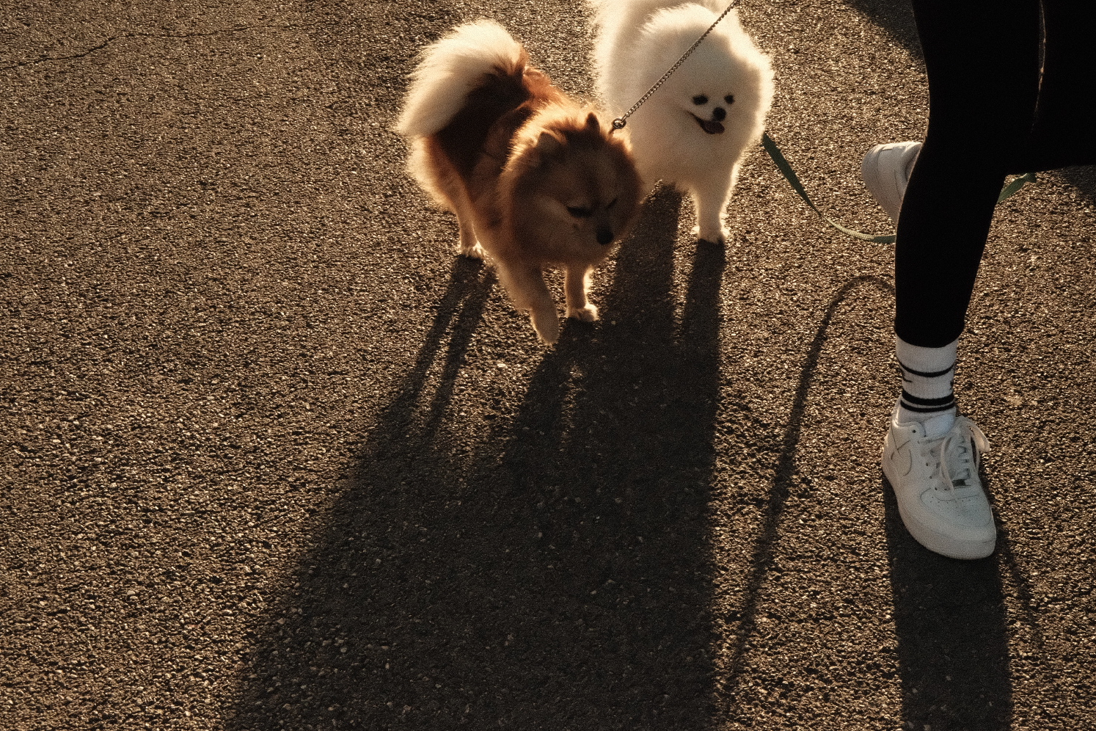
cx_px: 609
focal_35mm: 63
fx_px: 1918
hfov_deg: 31.9
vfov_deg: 21.6
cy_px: 308
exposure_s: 1/2000
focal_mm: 35
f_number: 16
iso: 12800
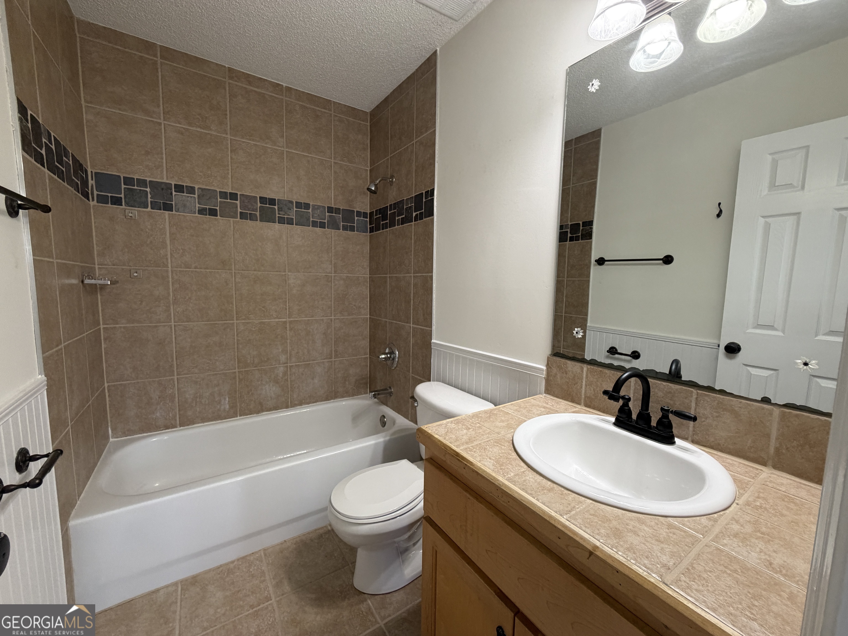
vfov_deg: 85.7
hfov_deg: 102.1
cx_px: 424
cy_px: 318
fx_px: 343
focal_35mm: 14
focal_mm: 2.22
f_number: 2.2
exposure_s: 1/120
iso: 250
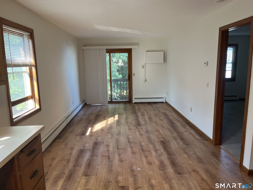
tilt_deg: -9.7
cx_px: 126
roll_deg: +1.1
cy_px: 95
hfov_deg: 67.3
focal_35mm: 26
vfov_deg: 53.1
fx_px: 190
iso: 80
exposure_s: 1/60
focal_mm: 5.1
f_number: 1.6
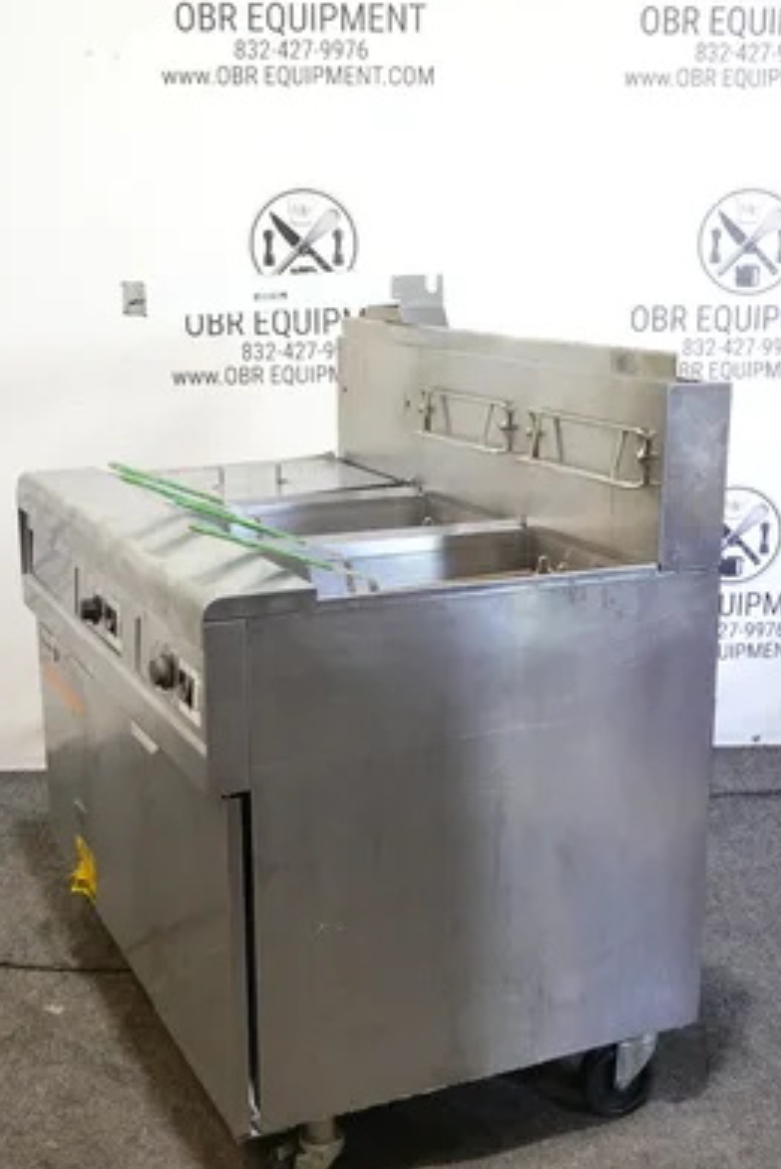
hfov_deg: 29.3
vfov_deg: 42.7
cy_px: 586
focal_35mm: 46
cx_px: 388
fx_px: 1495
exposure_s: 1/50
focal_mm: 16.54
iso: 1600
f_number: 4
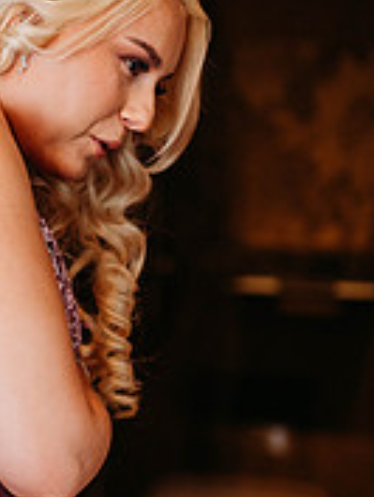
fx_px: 3842
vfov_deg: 7.4
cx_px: -292
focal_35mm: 267
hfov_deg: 5.5
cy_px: 292
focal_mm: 85
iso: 640
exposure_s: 1/200
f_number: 2.2
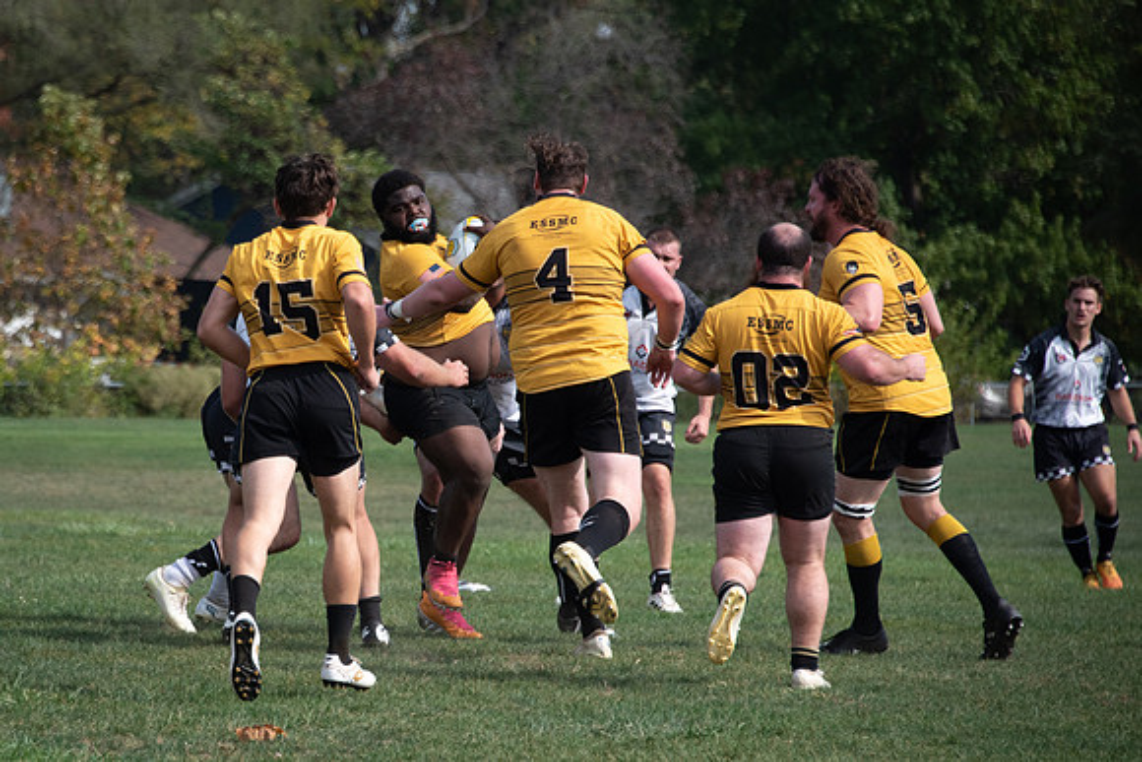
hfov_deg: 6.7
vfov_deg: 4.4
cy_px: 511
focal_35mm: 309
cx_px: 301
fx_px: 9818
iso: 400
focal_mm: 210
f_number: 6.3
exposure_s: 1/2500
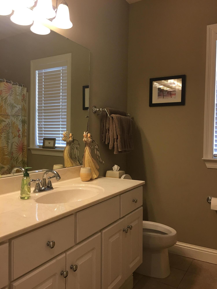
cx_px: 108
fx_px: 242
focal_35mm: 29
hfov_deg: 48.2
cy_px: 144
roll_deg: -2.3
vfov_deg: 61.7
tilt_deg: -0.3
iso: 32
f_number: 2.2
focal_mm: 4.15
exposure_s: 1/30
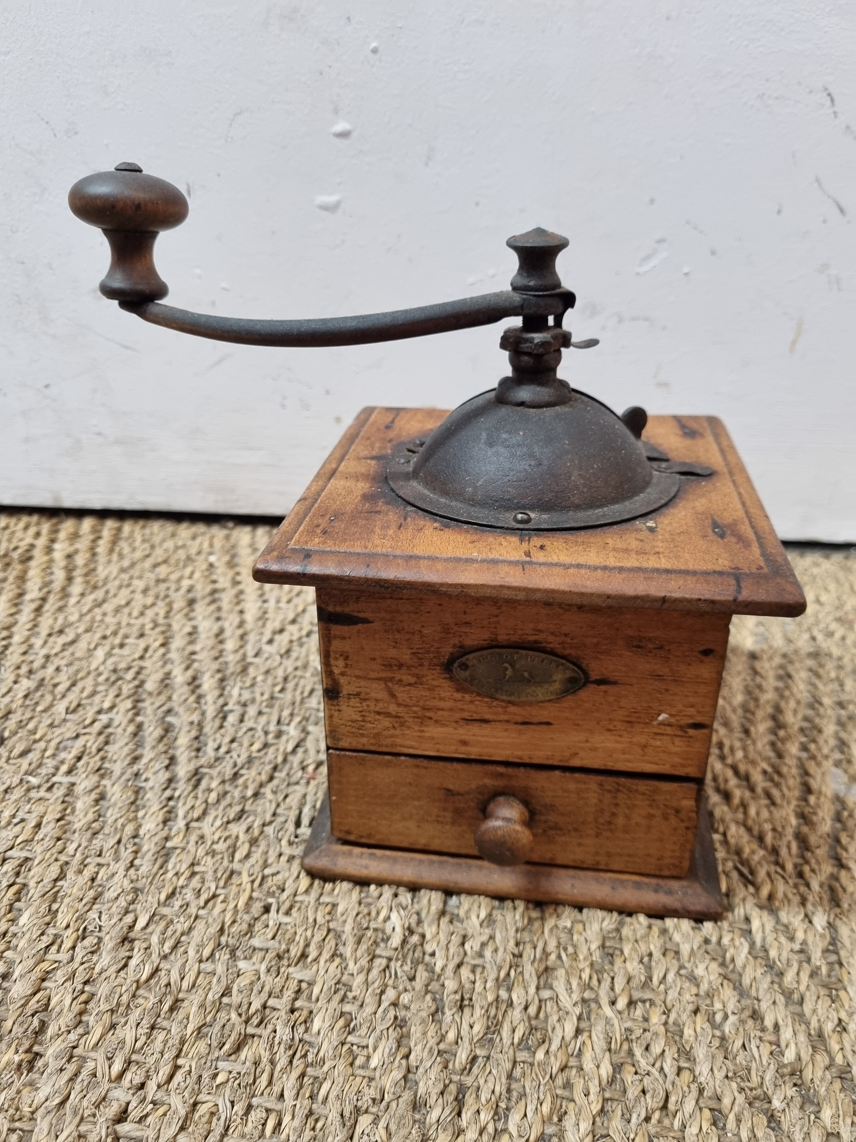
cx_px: 428
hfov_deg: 53.1
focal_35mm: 26
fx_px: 857
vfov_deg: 67.3
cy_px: 571
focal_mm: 5.4
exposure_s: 1/50
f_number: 1.8
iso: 400
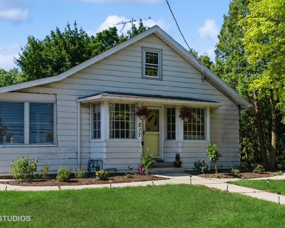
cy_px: 115
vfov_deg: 36.5
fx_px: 346
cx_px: 127
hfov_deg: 44.7
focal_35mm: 41
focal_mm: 24
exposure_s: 1/500
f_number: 9
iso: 200
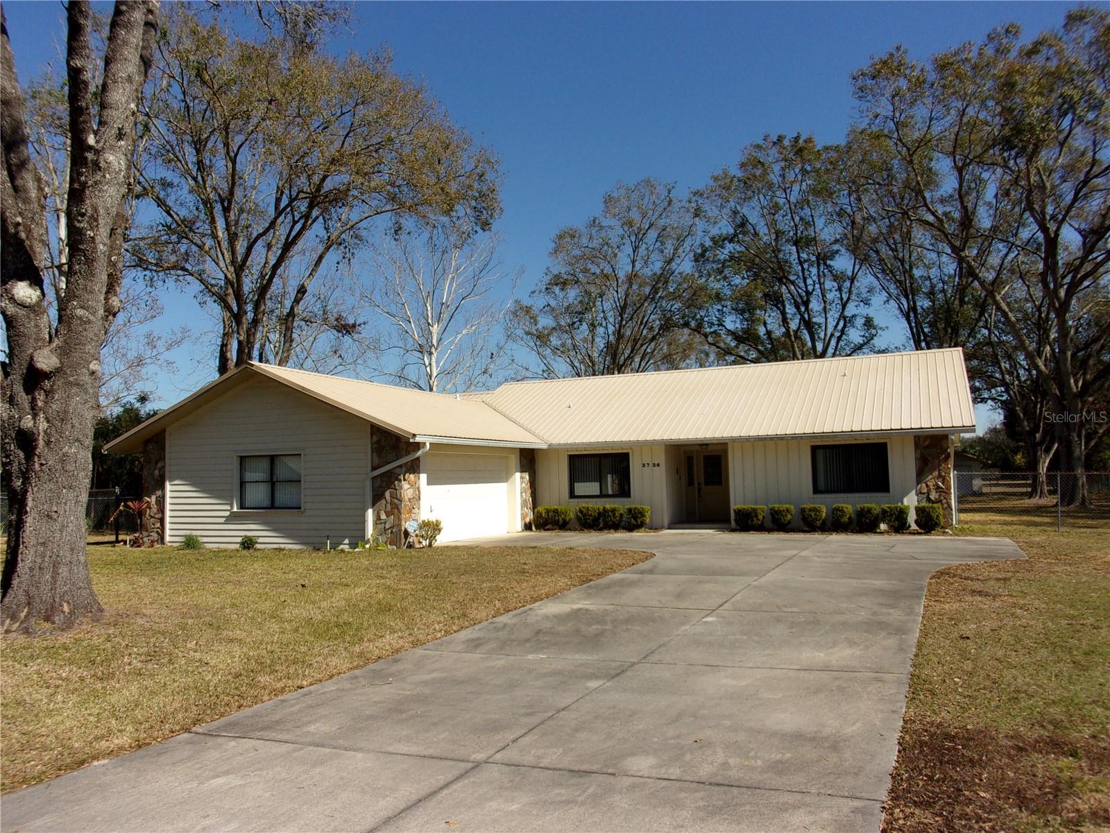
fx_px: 898
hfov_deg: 63.4
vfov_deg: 49.7
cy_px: 416
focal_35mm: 28
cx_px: 555
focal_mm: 5.1
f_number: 10.8
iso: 80
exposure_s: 1/140
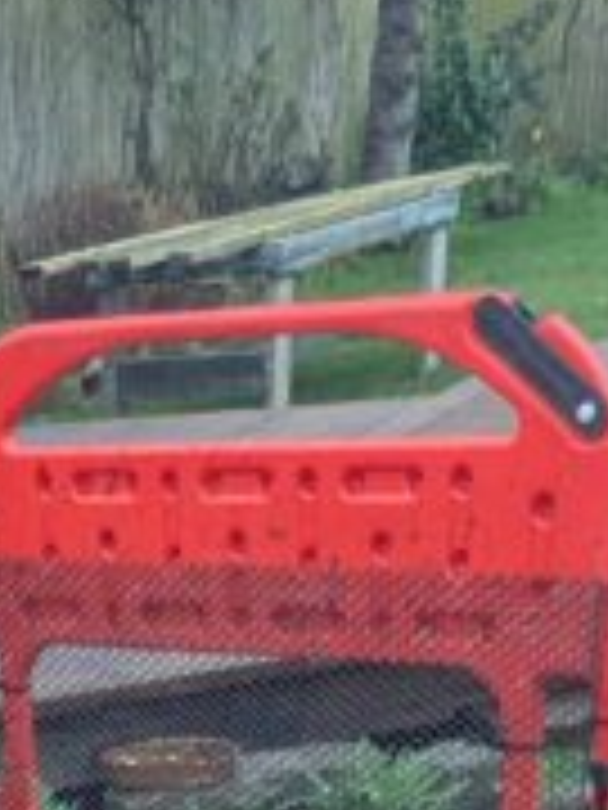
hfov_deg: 15.5
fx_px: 2131
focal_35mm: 91
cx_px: -176
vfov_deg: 15.0
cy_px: 1840
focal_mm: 2.35
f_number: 2.2
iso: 56
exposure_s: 1/100
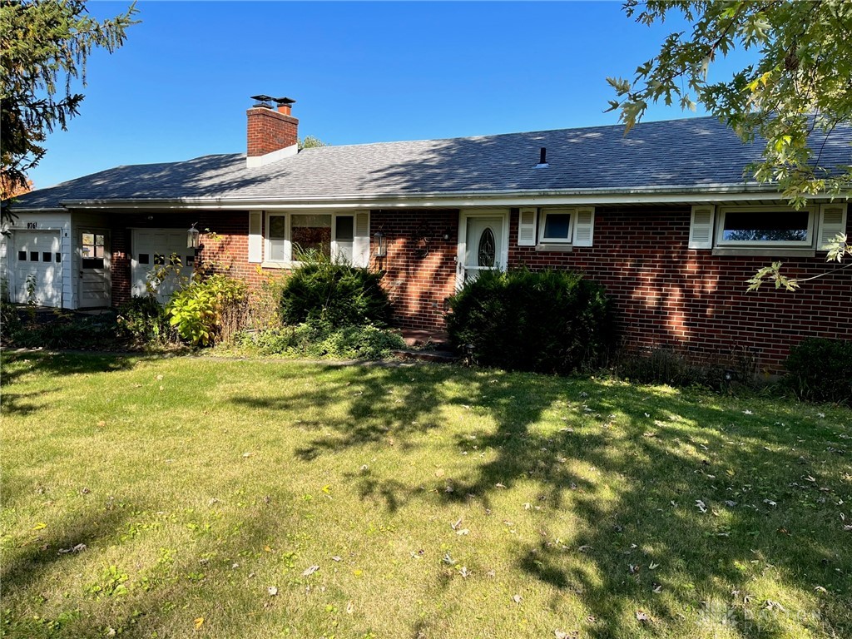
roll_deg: -2.4
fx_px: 640
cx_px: 426
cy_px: 320
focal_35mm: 26
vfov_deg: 53.1
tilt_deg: -4.2
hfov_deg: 67.3
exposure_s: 1/1862
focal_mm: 5.1
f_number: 1.6
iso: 50
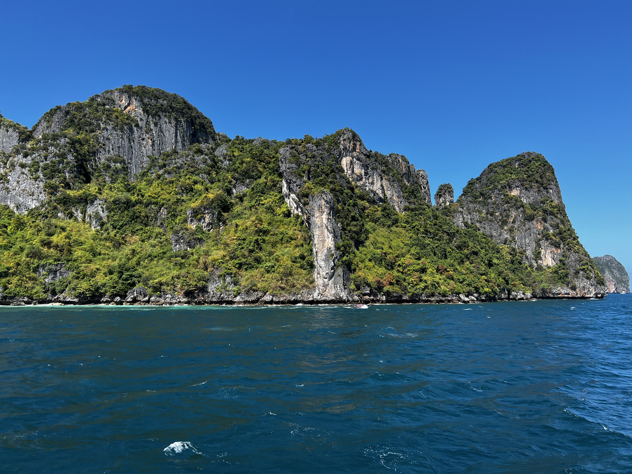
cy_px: 237
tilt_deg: +6.4
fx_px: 475
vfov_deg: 53.1
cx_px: 316
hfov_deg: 67.3
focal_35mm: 26
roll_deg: +0.5
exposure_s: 1/2632
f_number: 1.5
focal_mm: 5.7
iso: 50
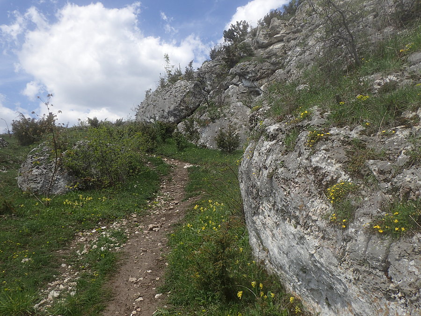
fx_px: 365
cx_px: 210
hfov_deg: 60.0
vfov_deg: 46.8
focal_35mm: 30
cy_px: 158
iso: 100
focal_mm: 5.5
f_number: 3.2
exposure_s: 1/1000
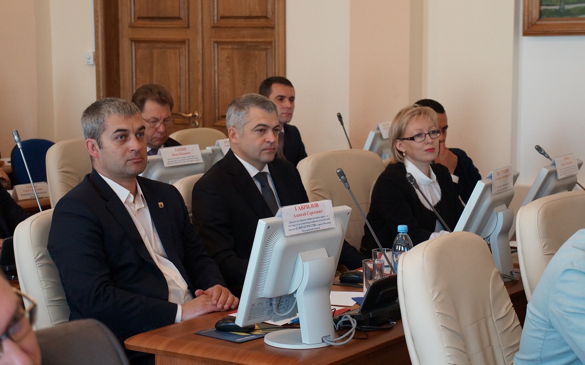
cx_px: 292
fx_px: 1347
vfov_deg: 15.4
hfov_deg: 24.5
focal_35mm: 85
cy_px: 180
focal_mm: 55
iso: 2500
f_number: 5.6
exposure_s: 1/160
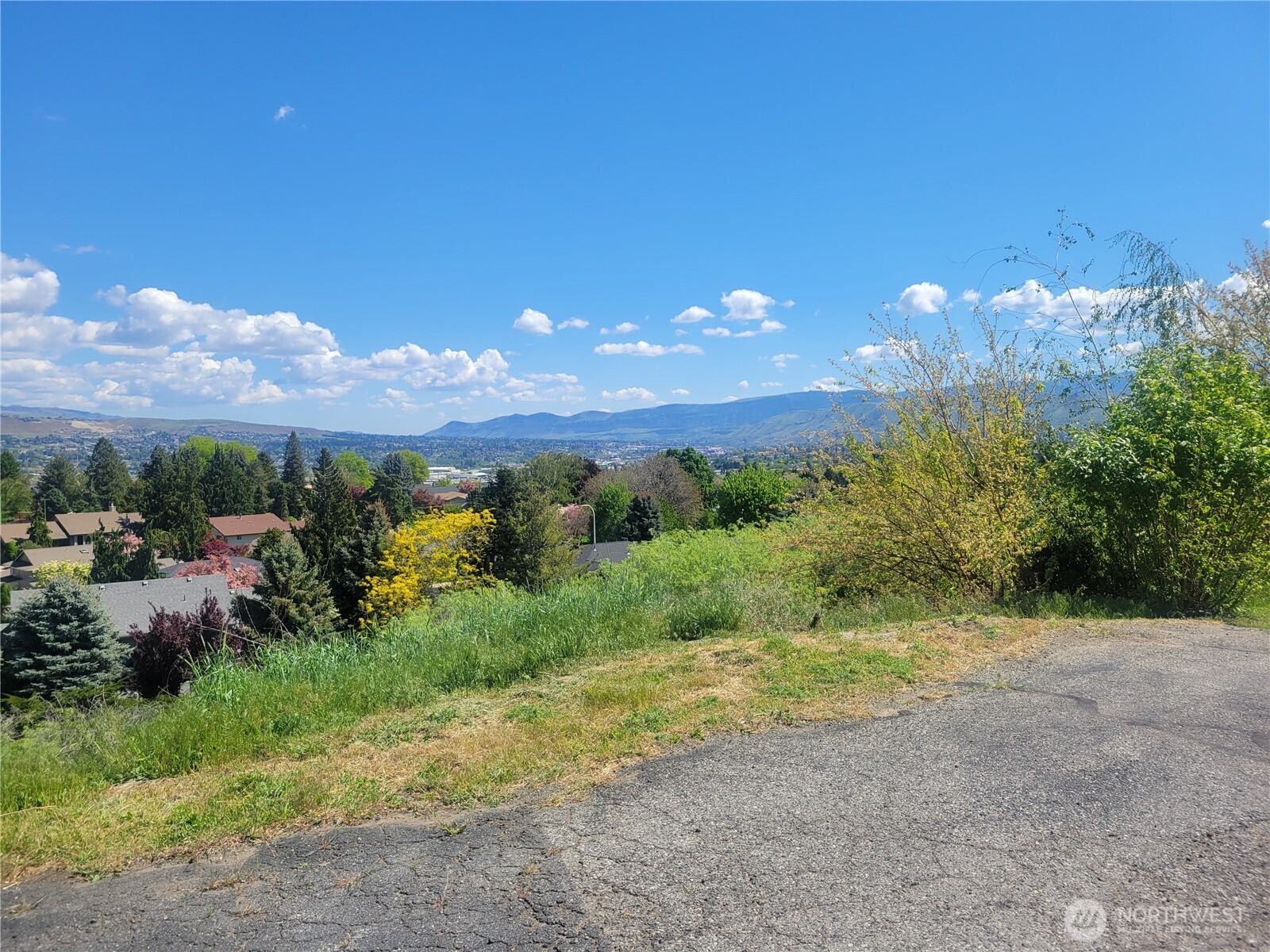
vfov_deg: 53.1
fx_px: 954
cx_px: 635
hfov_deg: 67.3
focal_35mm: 26
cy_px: 476
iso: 40
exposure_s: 1/2828
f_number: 1.8
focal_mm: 5.4
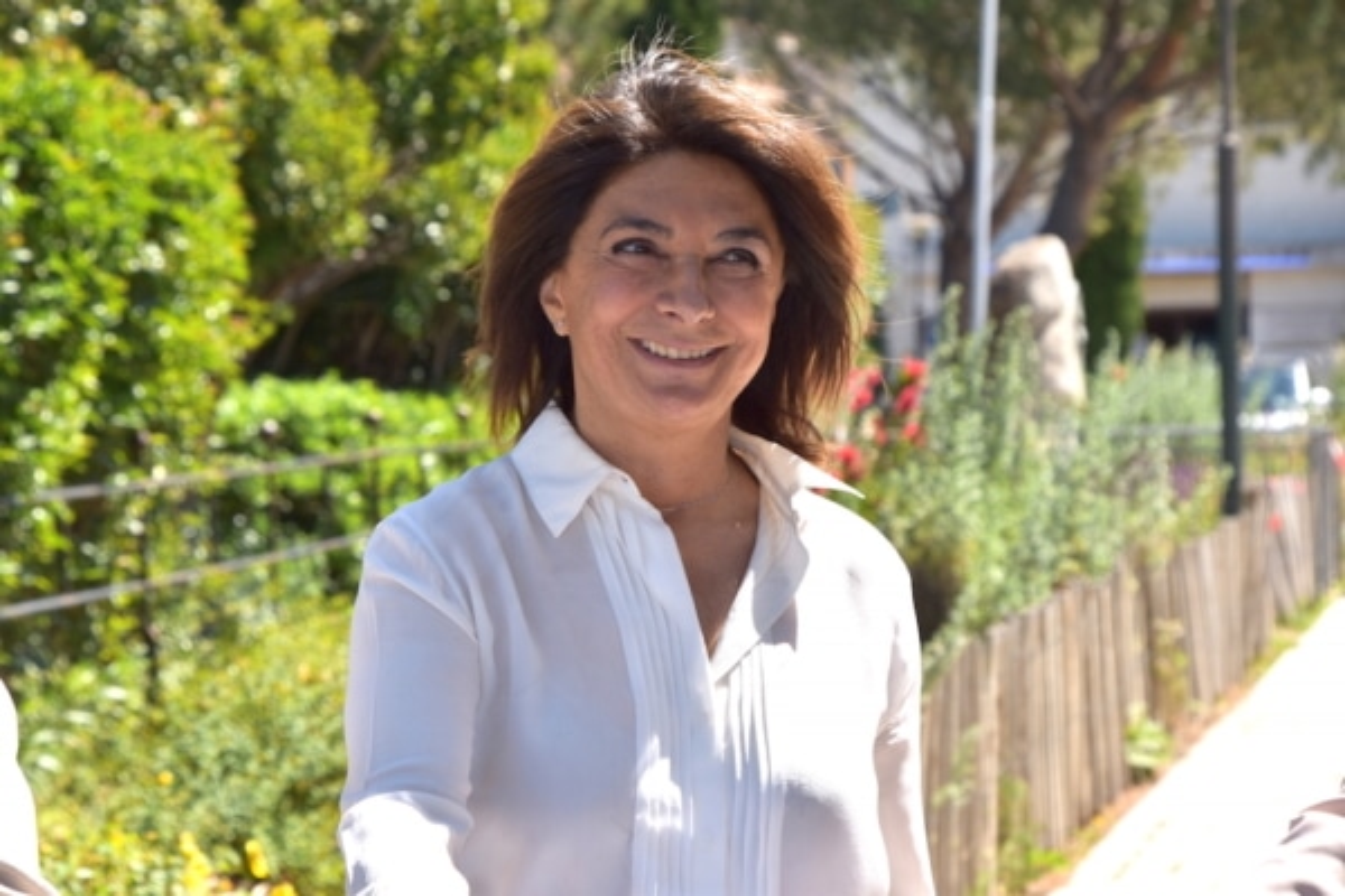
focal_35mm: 150
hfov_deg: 13.7
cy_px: 448
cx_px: 672
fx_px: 5604
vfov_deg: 9.1
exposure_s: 1/200
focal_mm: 100
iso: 100
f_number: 10
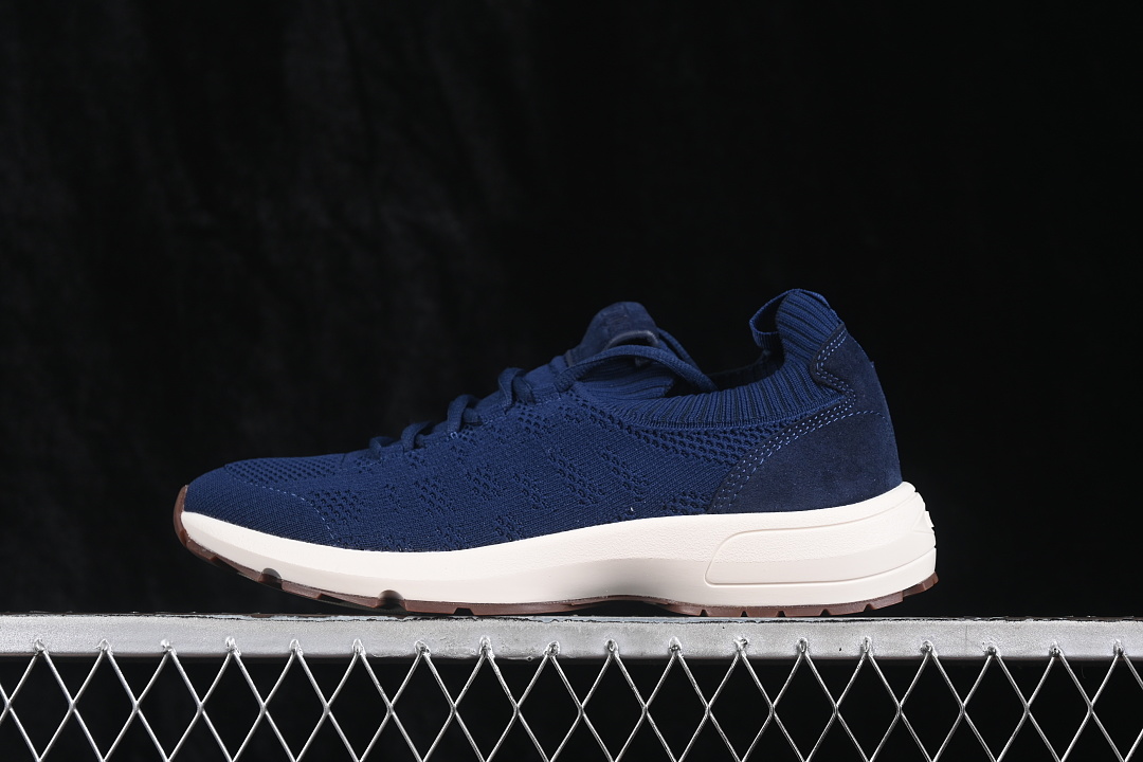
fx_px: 2381
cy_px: 381
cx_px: 572
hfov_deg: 27.0
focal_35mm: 75
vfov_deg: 18.2
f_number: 6.3
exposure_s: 1/60
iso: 160
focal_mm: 50
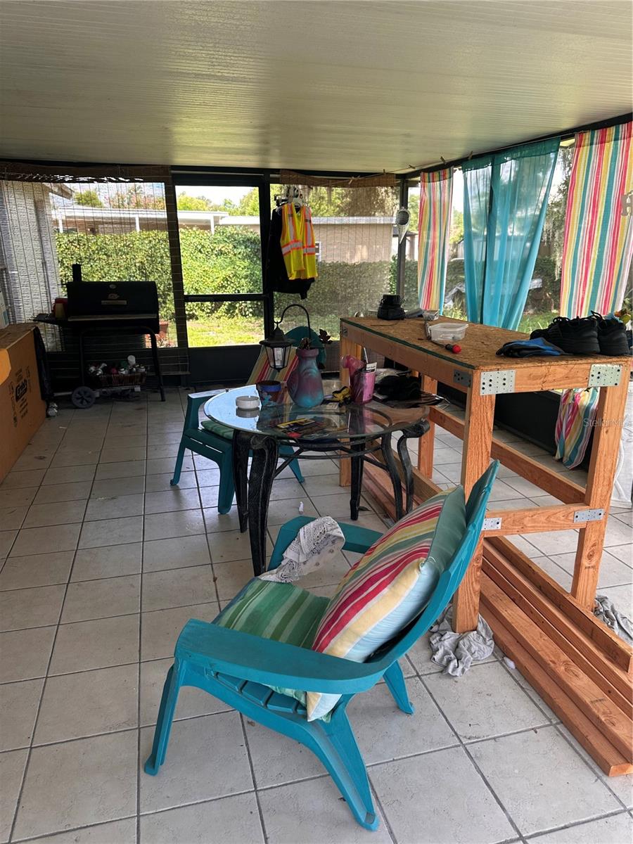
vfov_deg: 71.6
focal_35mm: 24
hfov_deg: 56.8
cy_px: 422
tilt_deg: -15.6
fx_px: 585
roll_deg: -0.3
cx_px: 316
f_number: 1.78
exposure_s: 1/159
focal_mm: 6.86
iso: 64
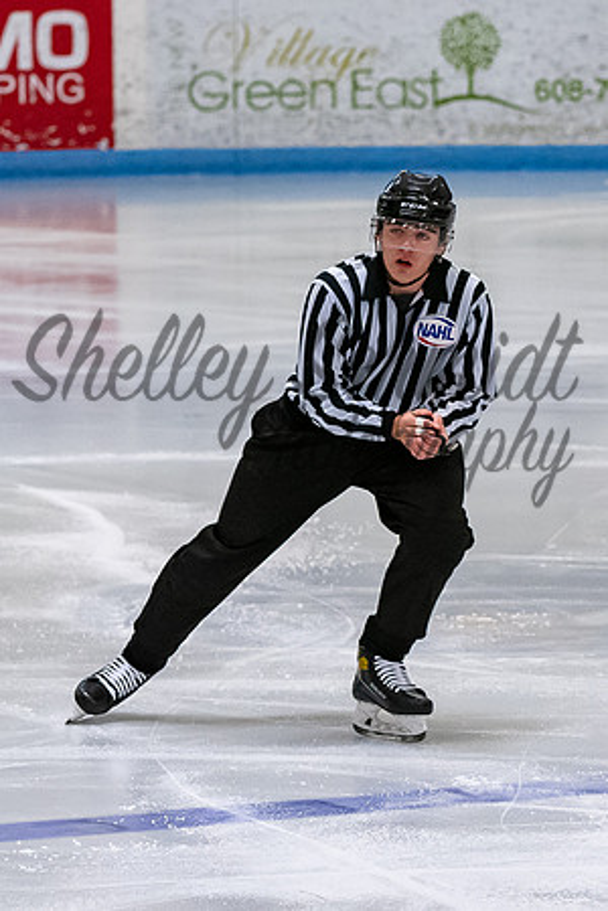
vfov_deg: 5.7
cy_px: 359
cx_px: 355
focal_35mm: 362
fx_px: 9176
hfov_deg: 3.8
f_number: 3.5
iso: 2500
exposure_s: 1/800
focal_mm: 125
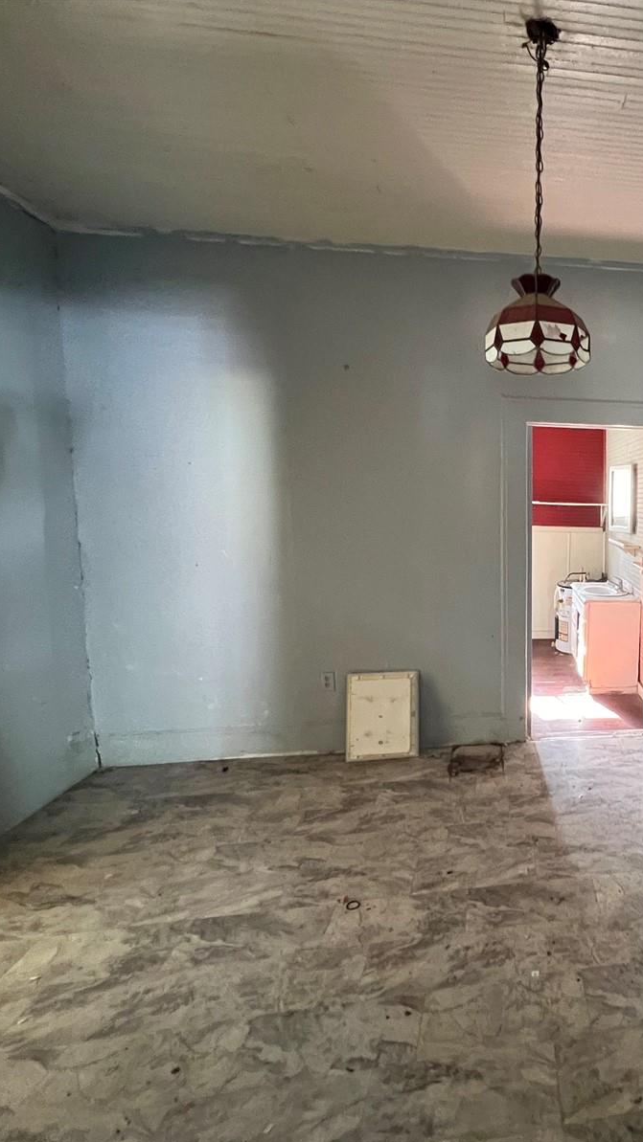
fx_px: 576
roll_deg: -1.7
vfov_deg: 89.6
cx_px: 609
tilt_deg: -7.4
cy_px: 572
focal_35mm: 19
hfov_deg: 50.0
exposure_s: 1/60
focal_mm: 1.57
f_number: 1.8
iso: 640
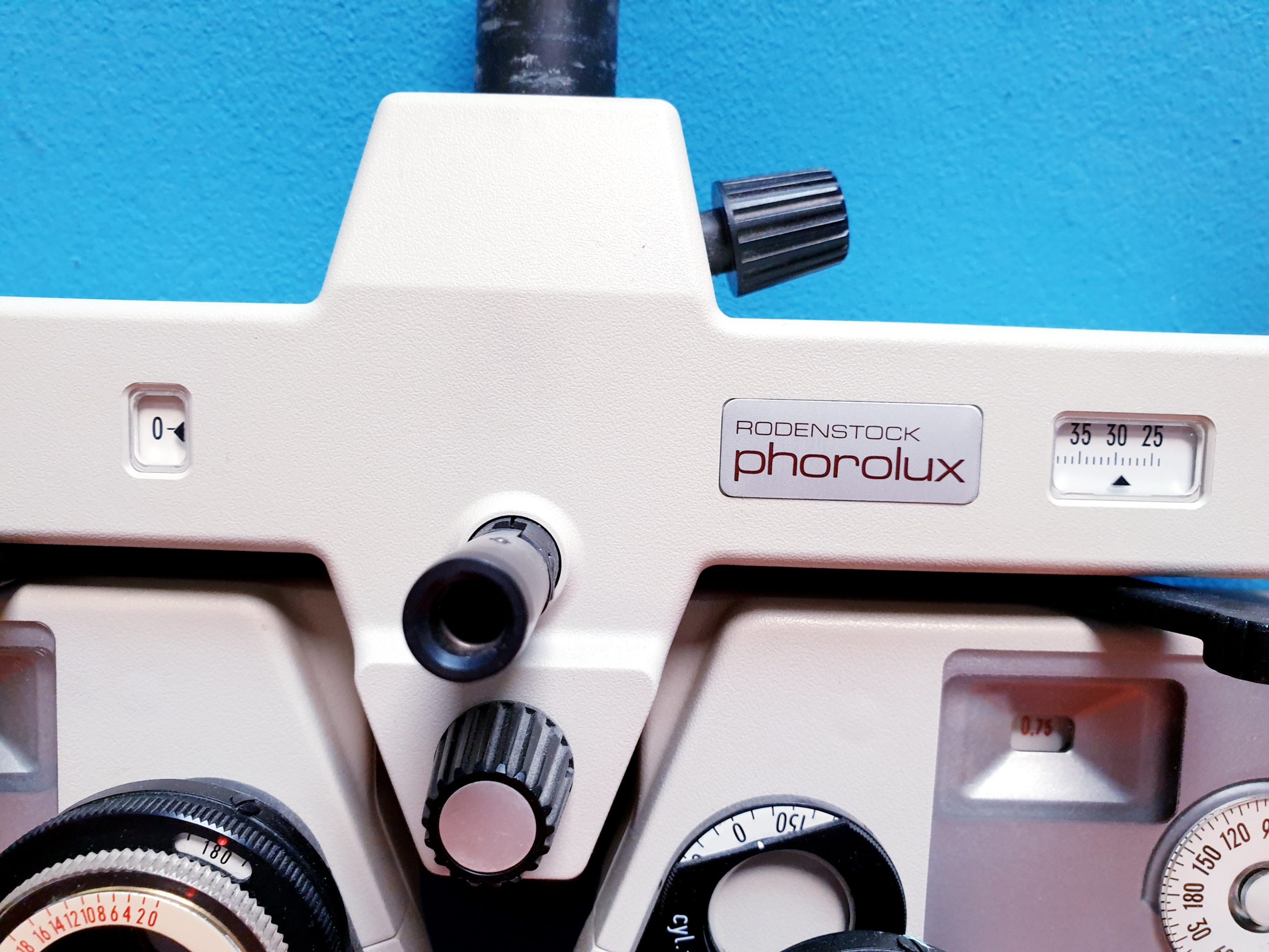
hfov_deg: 67.3
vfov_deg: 53.1
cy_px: 476
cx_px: 634
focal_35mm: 26
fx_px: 953
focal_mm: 4.3
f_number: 2.4
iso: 200
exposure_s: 1/100
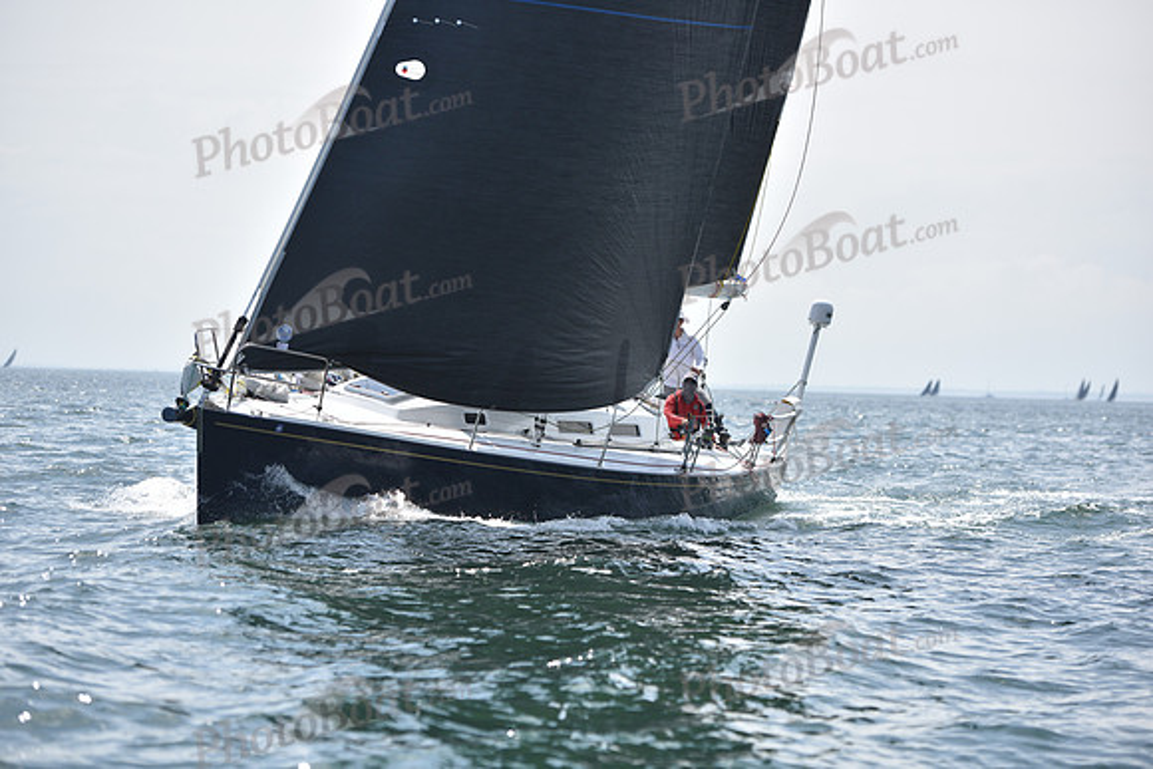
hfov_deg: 17.6
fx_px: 3716
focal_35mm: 116
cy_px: 384
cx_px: 576
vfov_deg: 11.8
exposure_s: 1/3200
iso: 200
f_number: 3.2
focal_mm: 116
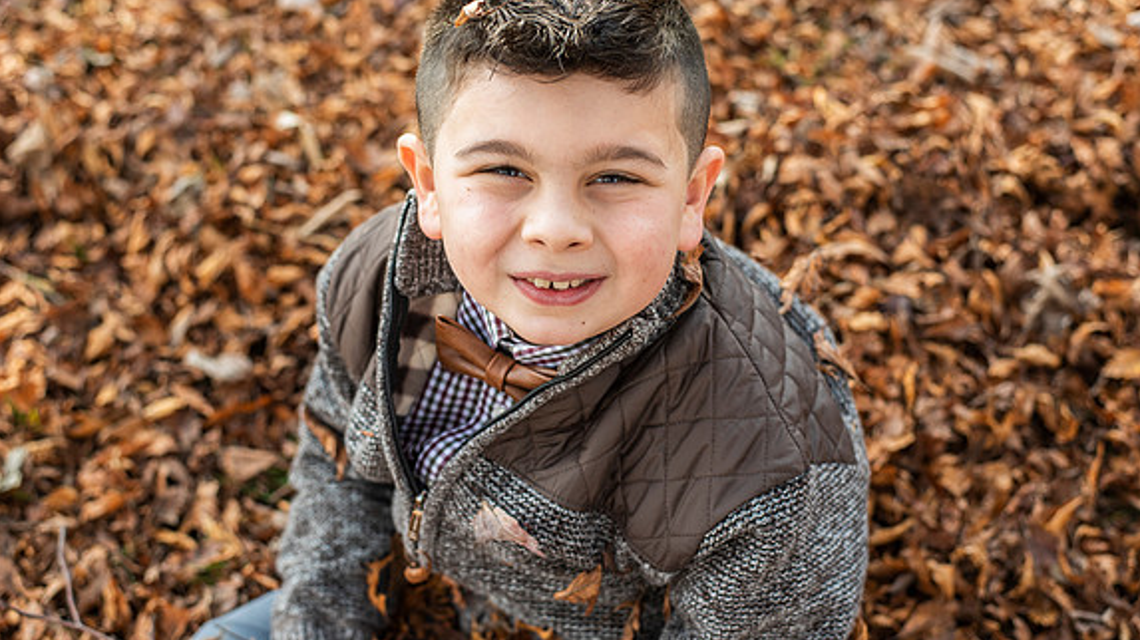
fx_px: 1602
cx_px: 573
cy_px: 285
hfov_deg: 39.2
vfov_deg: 22.6
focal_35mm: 53
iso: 400
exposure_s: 1/200
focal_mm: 50
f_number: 3.5
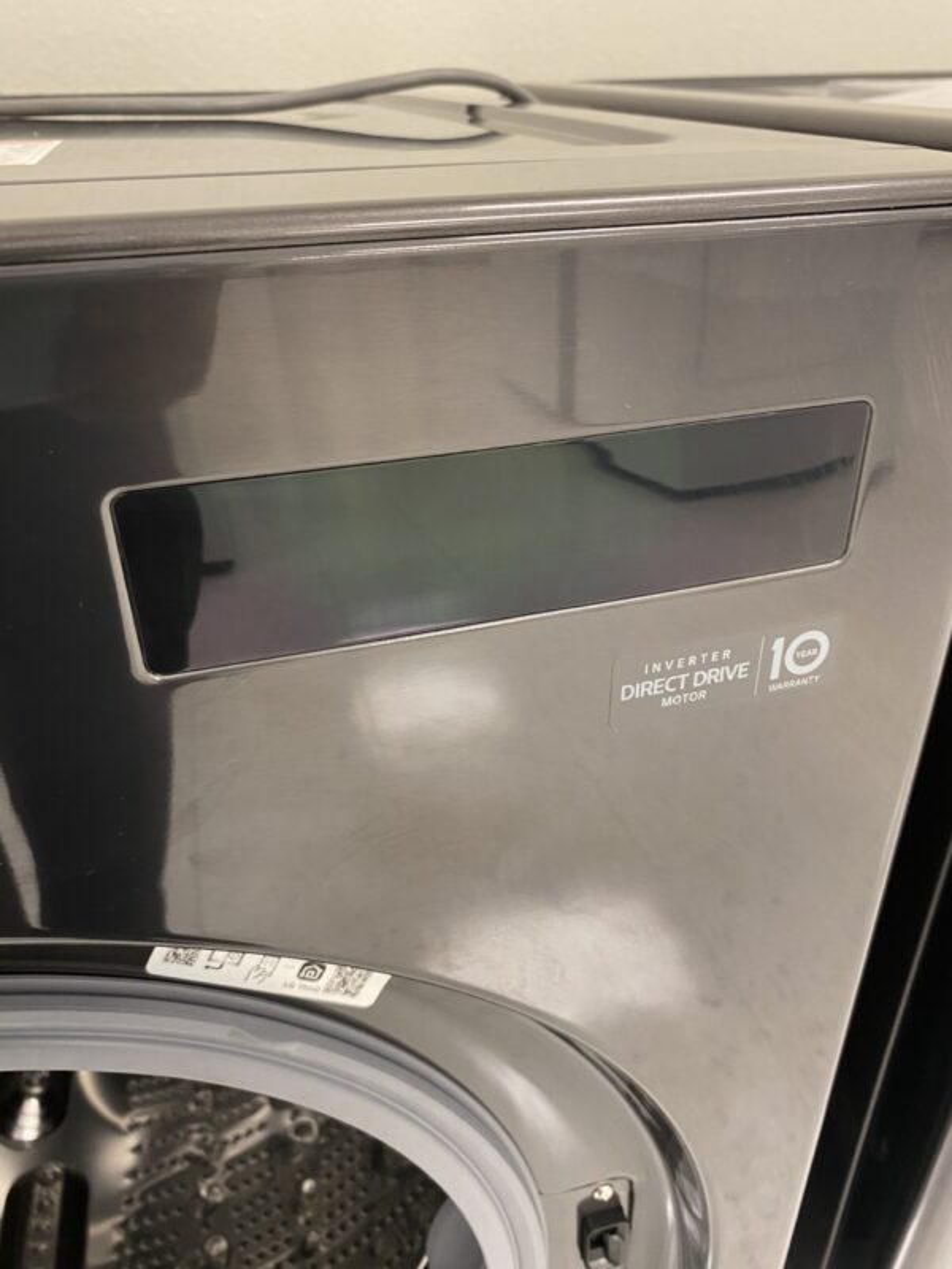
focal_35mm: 26
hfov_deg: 53.1
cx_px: 476
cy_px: 634
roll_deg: +0.8
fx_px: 953
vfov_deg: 67.3
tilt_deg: -29.6
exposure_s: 1/44
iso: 200
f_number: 1.8
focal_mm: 4.25
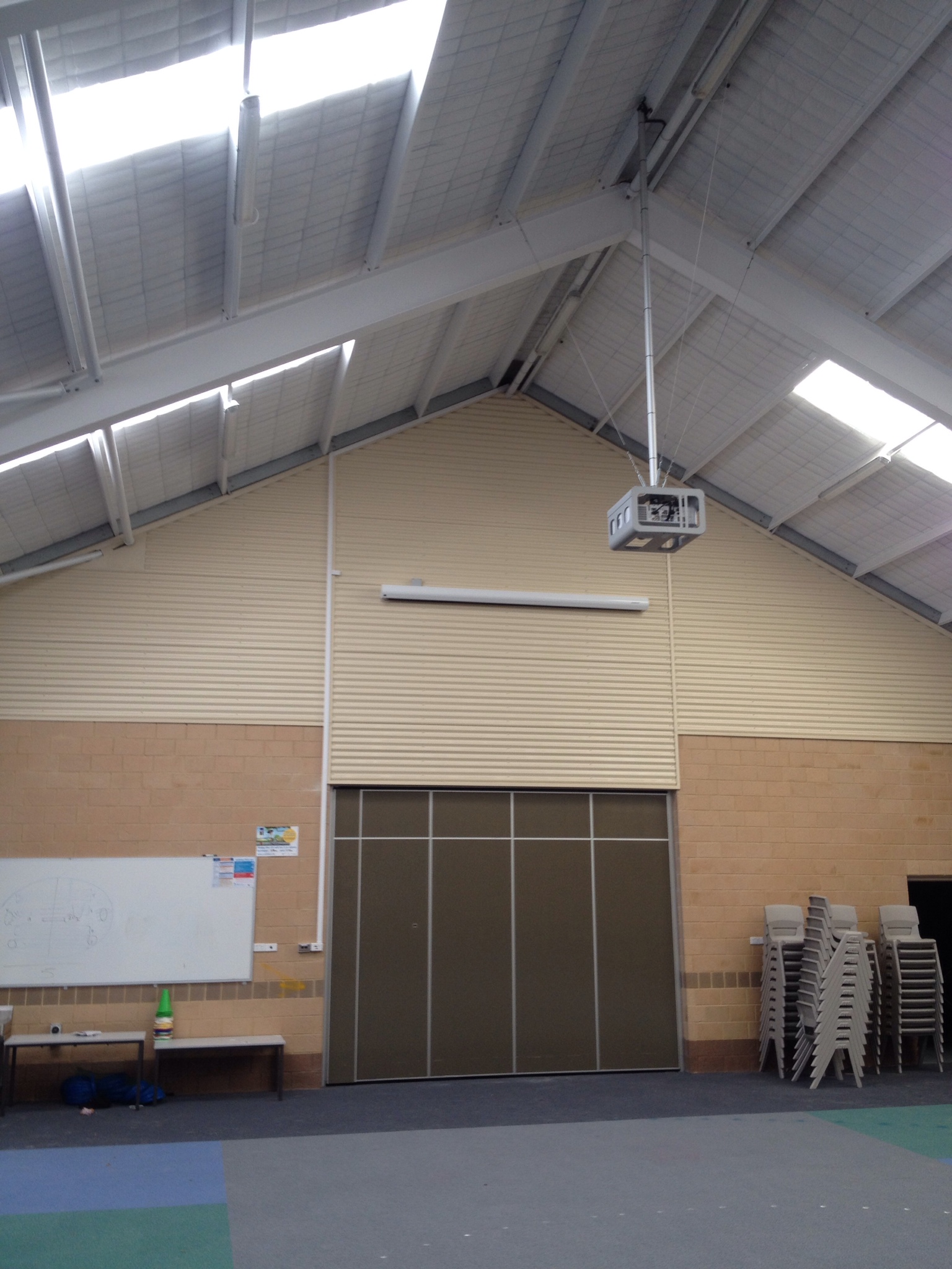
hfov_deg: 40.7
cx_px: 476
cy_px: 634
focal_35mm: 35
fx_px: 1283
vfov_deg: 52.6
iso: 50
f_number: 2.4
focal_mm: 4.28
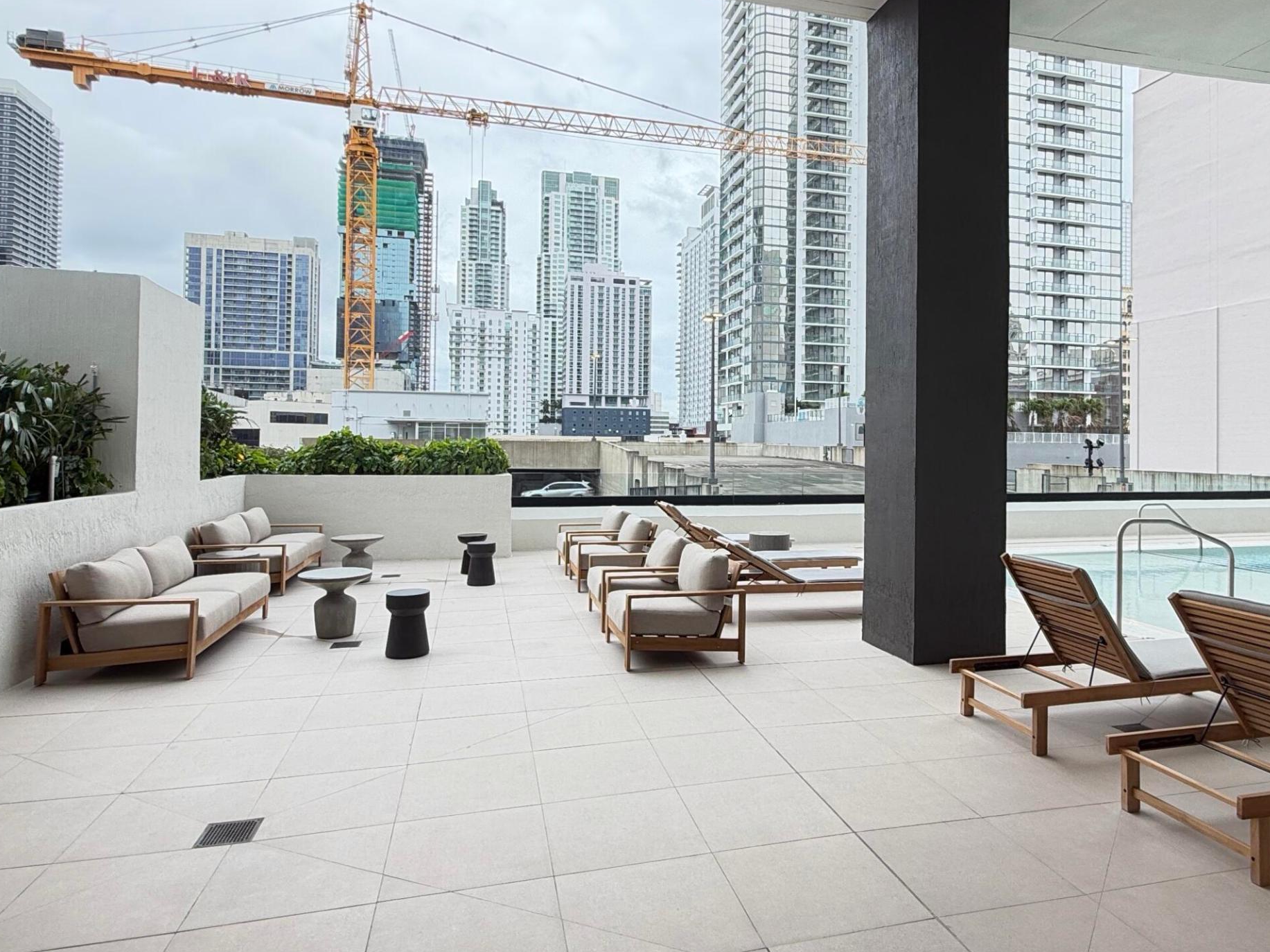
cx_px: 713
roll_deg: -0.9
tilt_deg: +0.4
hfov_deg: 76.1
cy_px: 433
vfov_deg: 61.0
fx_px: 807
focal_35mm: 22
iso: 40
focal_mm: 2.22
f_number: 2.2
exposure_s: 1/239
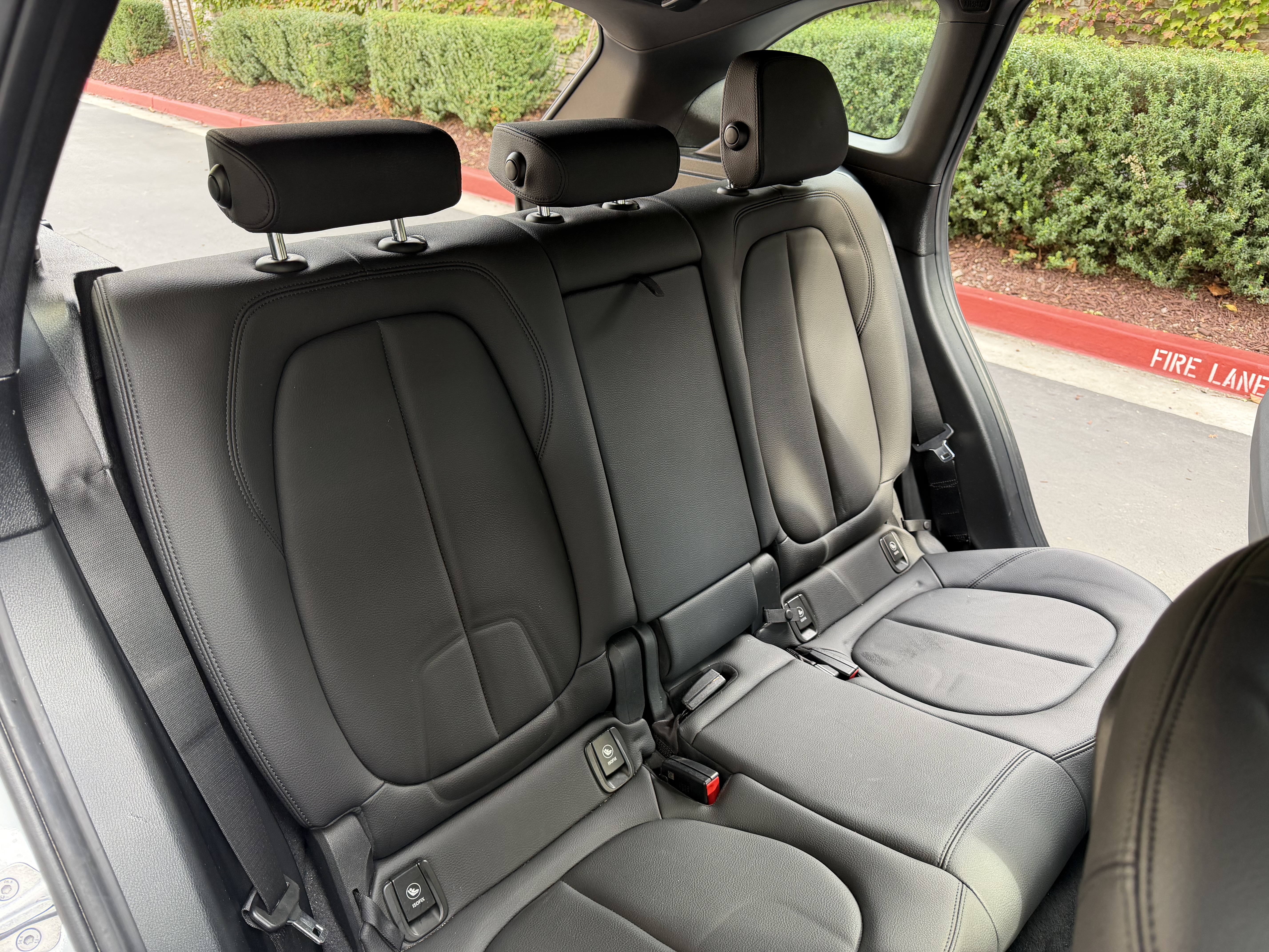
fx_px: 880
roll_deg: -1.4
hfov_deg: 71.6
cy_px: 476
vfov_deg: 56.8
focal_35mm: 24
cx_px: 634
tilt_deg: -29.6
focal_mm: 6.76
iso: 160
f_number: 1.78
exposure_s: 1/121
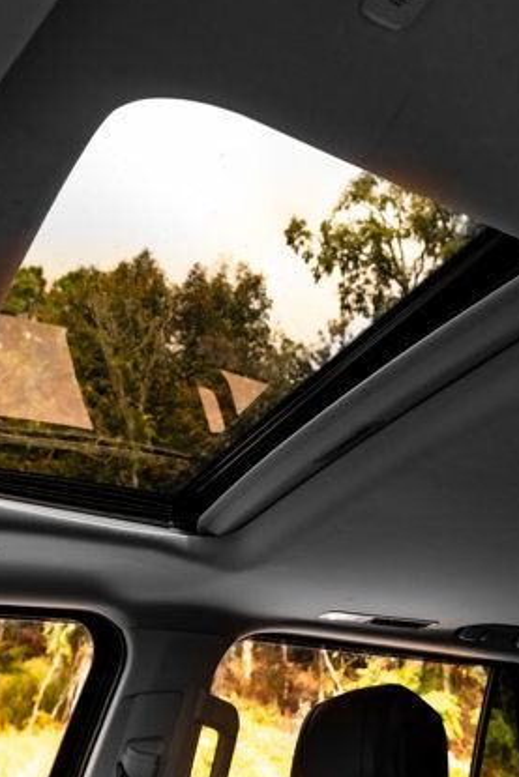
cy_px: 388
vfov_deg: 51.9
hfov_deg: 35.8
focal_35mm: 37
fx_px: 799
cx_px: 322
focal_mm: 24
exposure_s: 1/200
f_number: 7.1
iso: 400
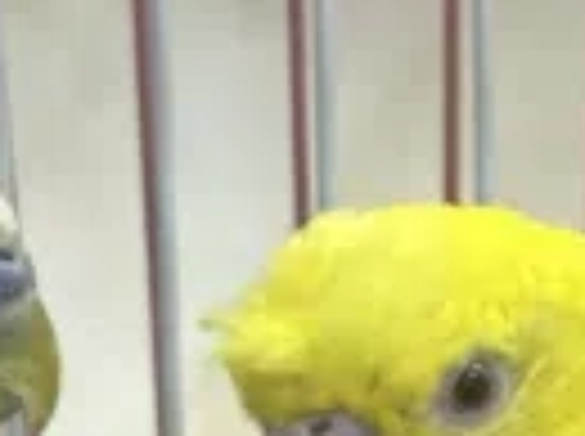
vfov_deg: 6.2
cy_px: 571
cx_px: 572
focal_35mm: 237
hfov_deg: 8.3
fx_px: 3998
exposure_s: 1/40
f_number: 1.78
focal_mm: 6.86
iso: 400
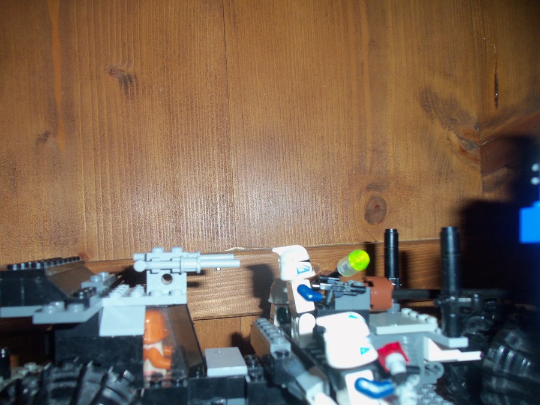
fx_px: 452
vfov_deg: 48.2
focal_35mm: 29
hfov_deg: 61.7
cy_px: 202
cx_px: 270
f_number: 3.4
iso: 100
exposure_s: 1/30
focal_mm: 5.2
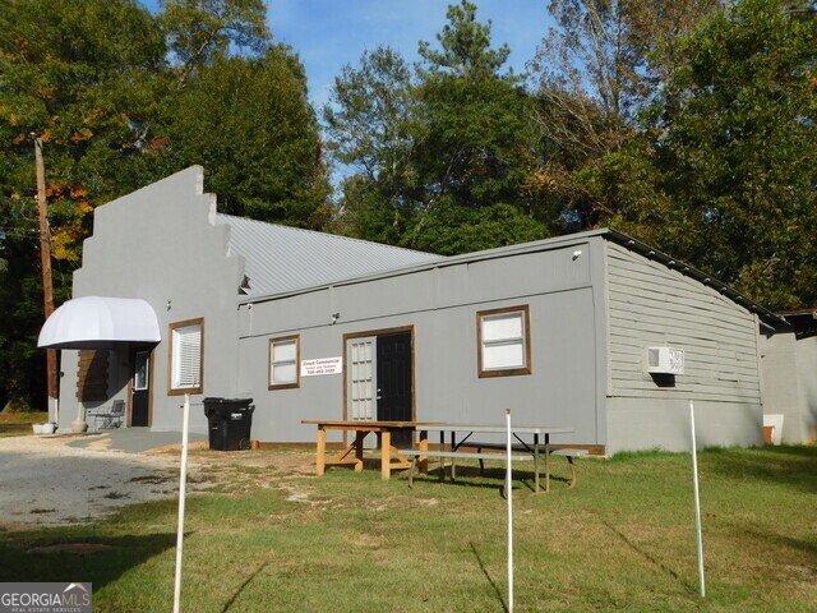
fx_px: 850
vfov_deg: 39.7
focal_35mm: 36
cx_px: 408
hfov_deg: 51.4
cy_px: 306
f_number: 3.5
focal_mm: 6.3
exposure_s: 1/1500
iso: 125
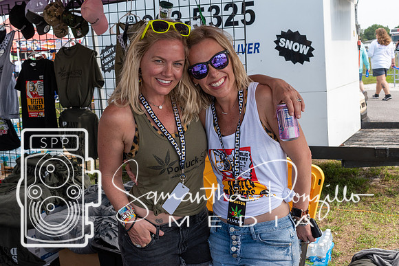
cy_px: 133
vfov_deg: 30.9
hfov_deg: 44.9
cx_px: 200
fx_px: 482
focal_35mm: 44
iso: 200
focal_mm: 29
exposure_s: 1/250
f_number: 8
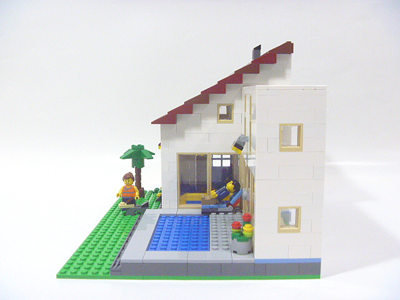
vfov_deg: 40.7
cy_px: 150
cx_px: 200
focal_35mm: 35
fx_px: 404
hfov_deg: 52.6
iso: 800
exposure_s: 1/50
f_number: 3.5
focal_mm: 6.3
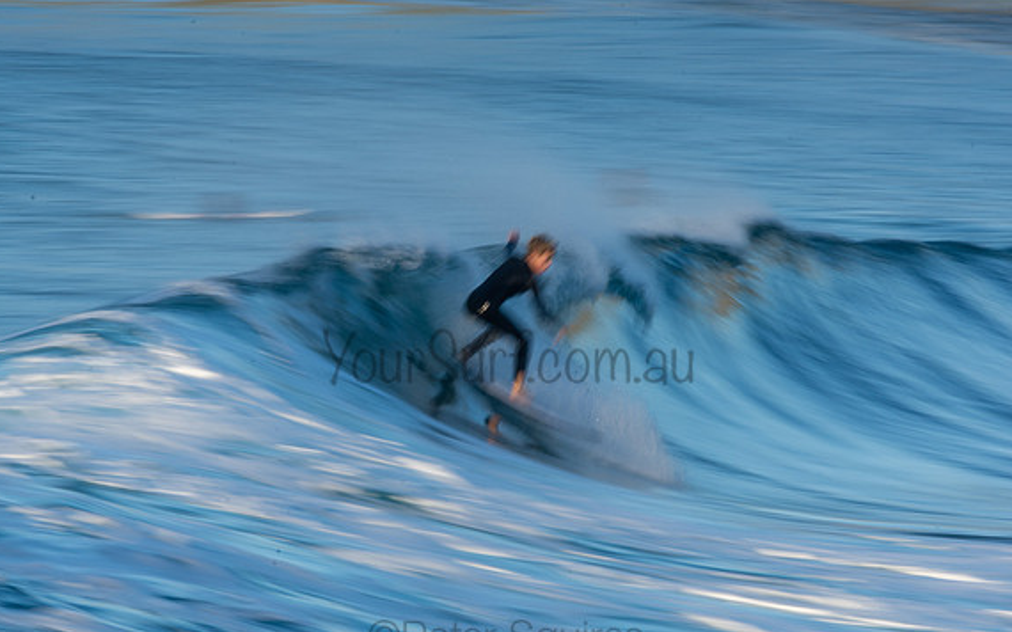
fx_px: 21453
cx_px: 506
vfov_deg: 1.7
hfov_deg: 2.7
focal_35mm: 778
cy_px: 342
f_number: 25
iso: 100
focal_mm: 500
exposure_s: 1/20
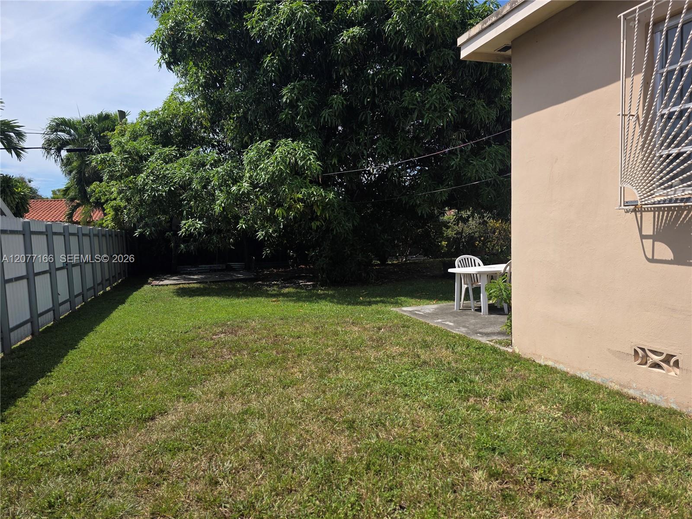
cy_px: 260
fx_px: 460
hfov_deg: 73.9
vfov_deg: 58.9
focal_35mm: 23
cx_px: 346
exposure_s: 1/5296
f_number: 1.7
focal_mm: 6.3
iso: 80
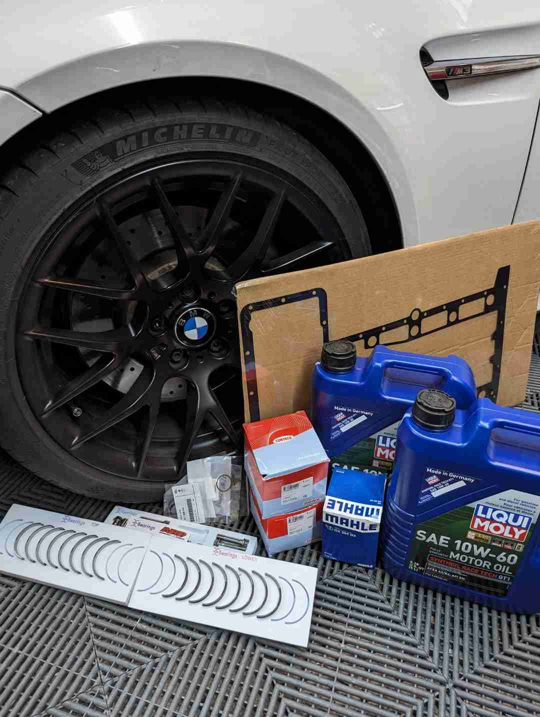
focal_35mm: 24
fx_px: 498
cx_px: 270
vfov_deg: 71.5
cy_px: 358
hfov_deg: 56.9
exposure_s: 1/30
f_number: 1.85
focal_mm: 6.81
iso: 191
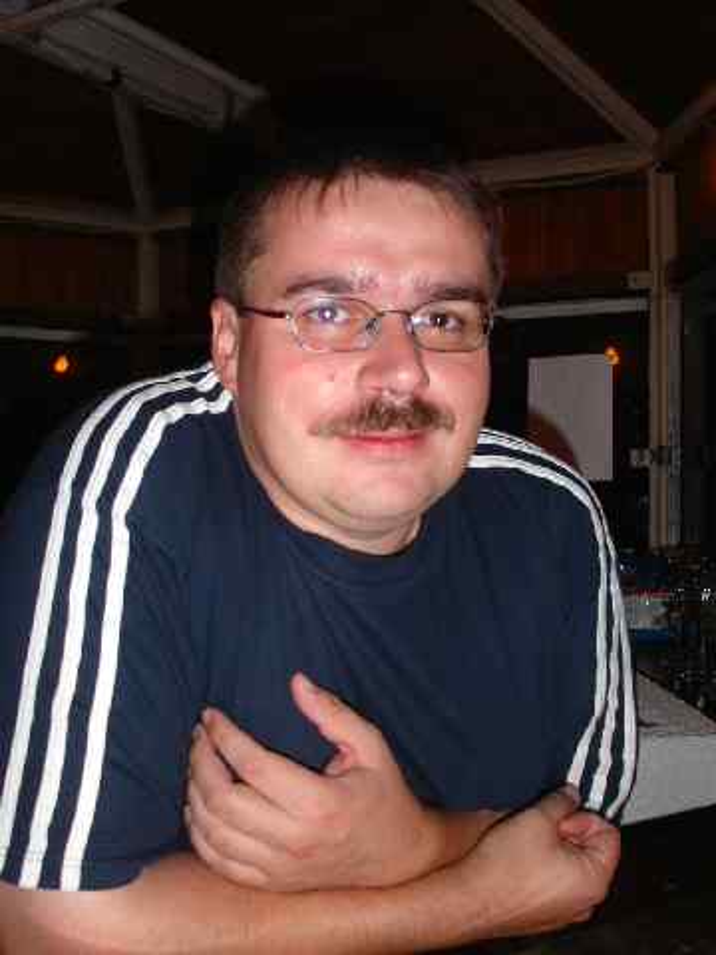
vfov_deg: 49.0
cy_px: 478
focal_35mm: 38
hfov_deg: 37.7
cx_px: 358
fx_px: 1048
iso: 100
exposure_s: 1/30
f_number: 2.8
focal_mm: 7.8
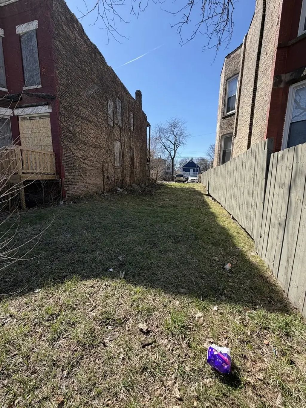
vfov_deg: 102.1
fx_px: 165
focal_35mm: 14
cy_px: 204
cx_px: 153
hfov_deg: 85.7
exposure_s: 1/770
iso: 32
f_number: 2.2
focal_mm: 2.22
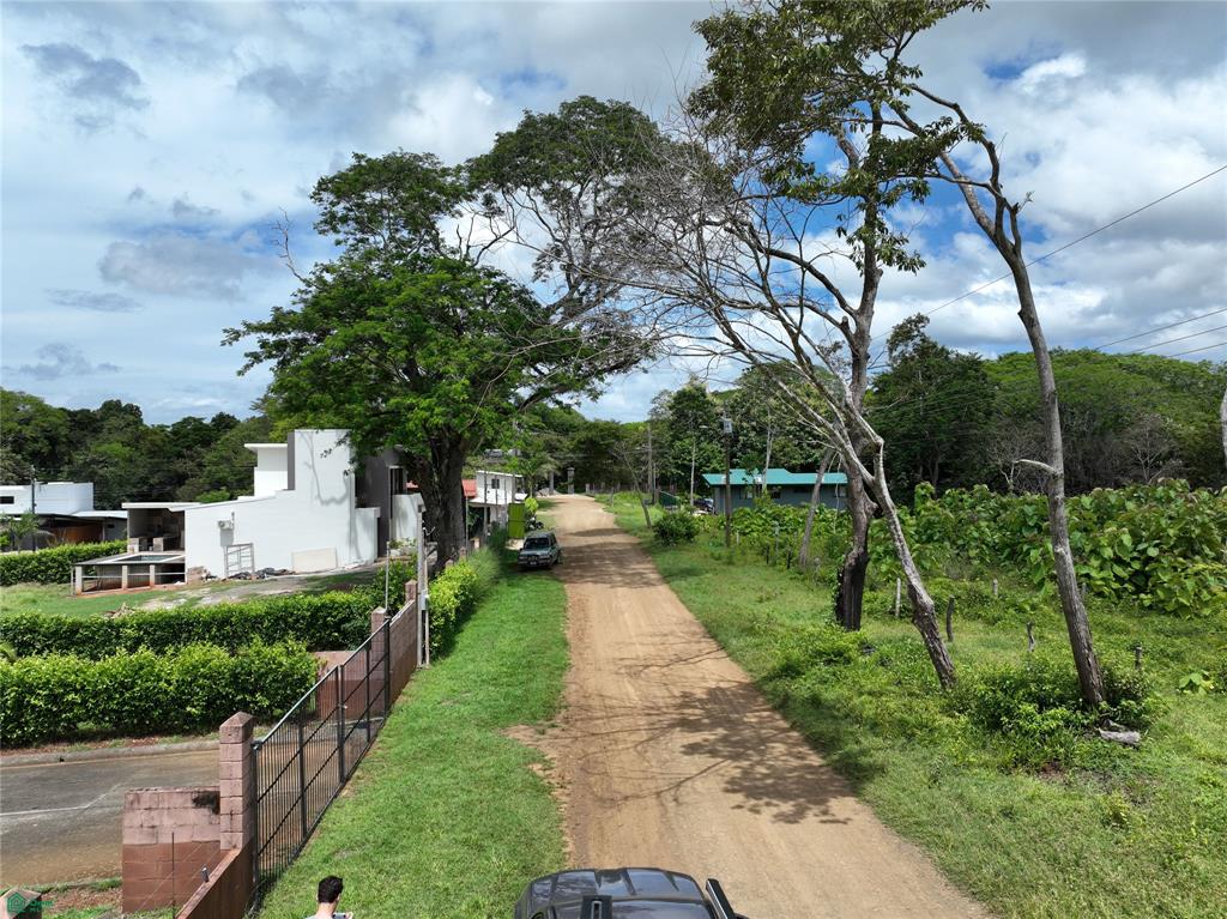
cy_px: 460
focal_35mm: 24
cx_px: 614
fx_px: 850
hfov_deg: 71.6
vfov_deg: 56.8
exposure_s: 1/2500
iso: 100
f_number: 2.8
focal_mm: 12.29
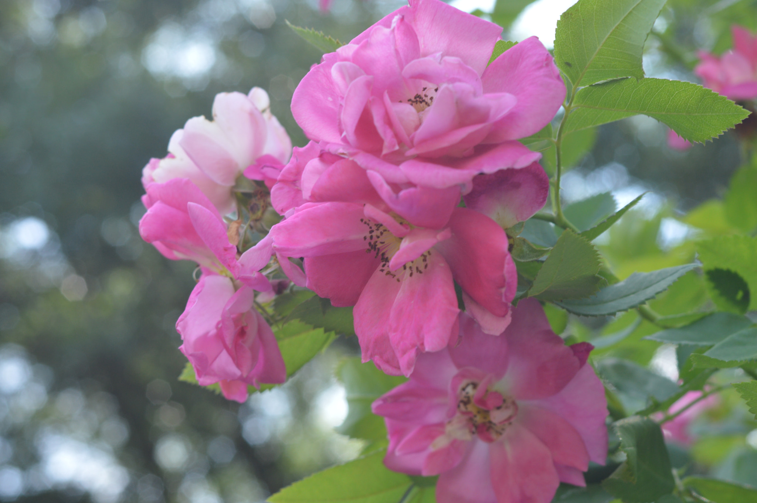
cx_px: 378
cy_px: 252
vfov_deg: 16.5
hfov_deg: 24.6
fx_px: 1733
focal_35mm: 82
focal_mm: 55
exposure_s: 1/125
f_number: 8
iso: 250
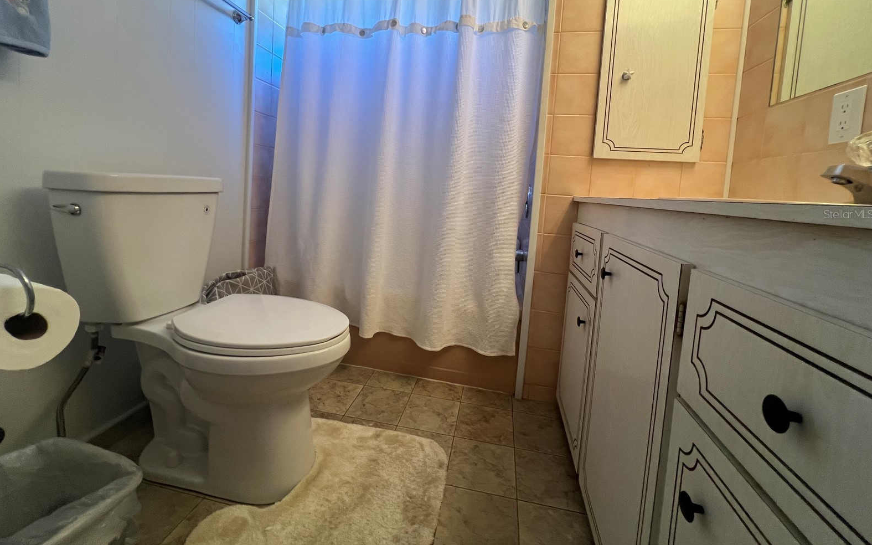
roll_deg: -3.5
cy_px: 214
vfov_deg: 77.6
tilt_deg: -3.9
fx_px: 333
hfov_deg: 105.3
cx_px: 433
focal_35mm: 14
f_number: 1.8
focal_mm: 1.57
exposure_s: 1/120
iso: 250
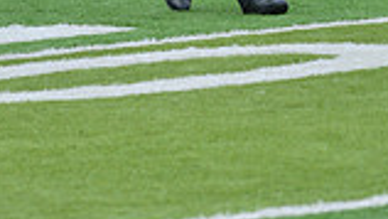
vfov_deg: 1.9
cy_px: -281
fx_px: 6422
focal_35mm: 624
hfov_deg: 3.5
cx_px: 200
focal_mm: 210
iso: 200
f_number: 5.6
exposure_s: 1/800
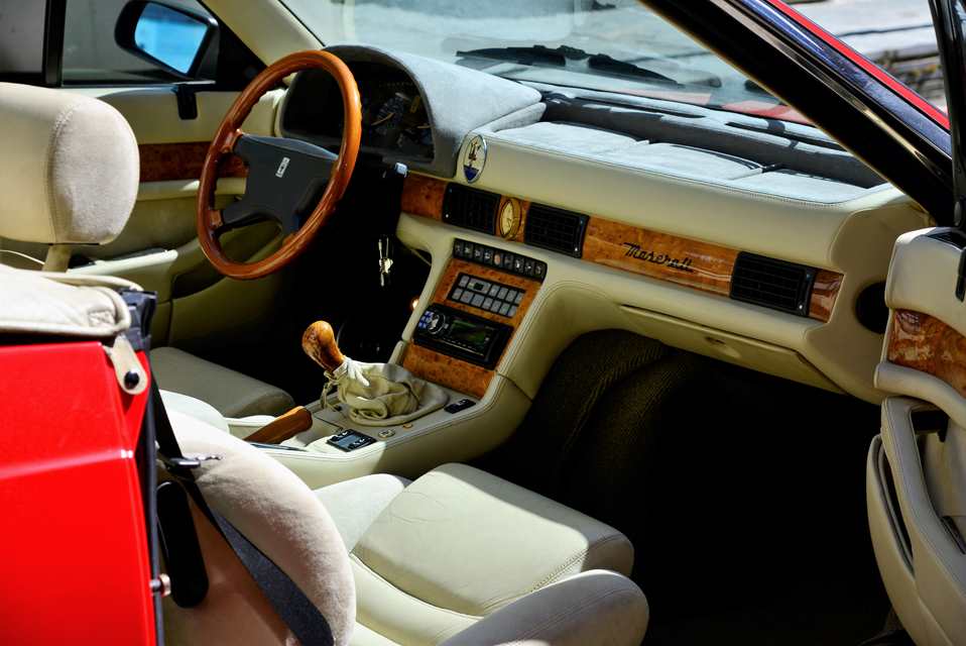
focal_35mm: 78
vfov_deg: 17.5
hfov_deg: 26.0
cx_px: 483
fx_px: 2094
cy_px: 323
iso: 125
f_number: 8
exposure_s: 1/200
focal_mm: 78
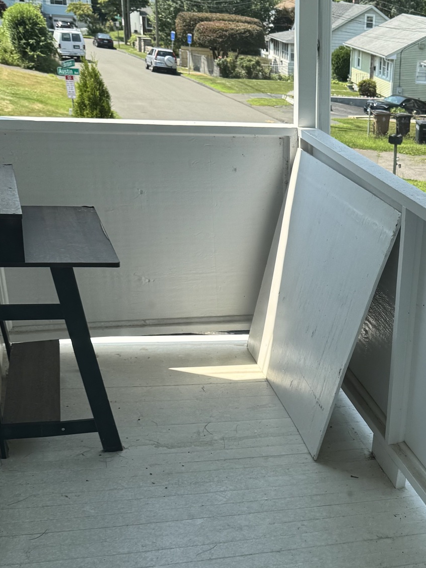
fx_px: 804
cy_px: 431
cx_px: 398
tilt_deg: -27.8
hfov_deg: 28.3
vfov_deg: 37.9
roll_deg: -4.2
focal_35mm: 49
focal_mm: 6.76
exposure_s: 1/1597
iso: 80
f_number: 1.78
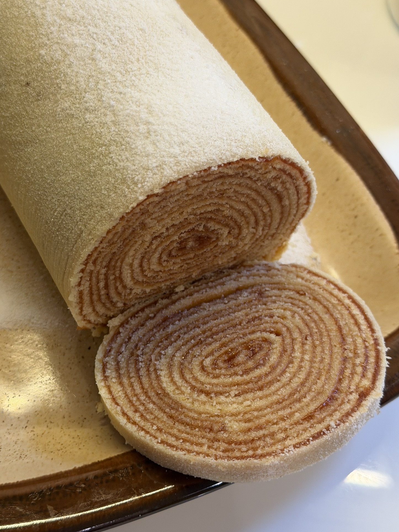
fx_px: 784
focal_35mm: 51
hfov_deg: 28.6
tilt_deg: -52.0
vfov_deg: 37.5
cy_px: 261
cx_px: 203
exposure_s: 1/60
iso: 200
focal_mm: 6.76
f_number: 1.78
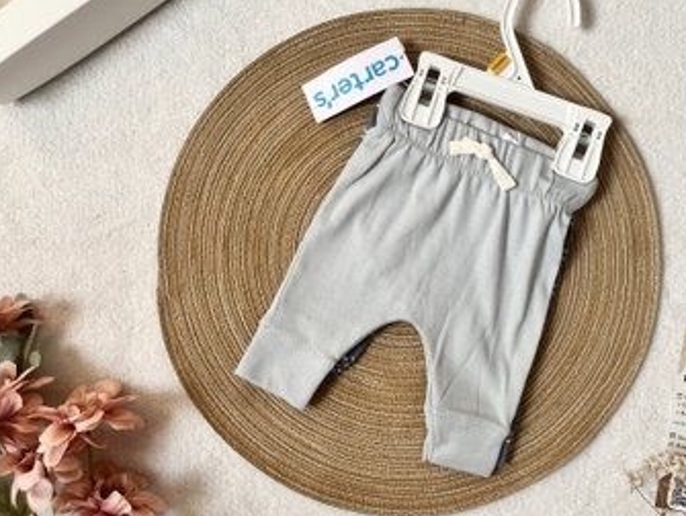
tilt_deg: -88.3
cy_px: 235
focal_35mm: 31
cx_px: 401
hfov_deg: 58.0
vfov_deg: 45.5
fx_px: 615
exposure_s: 1/122
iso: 80
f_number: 1.6
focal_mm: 5.1
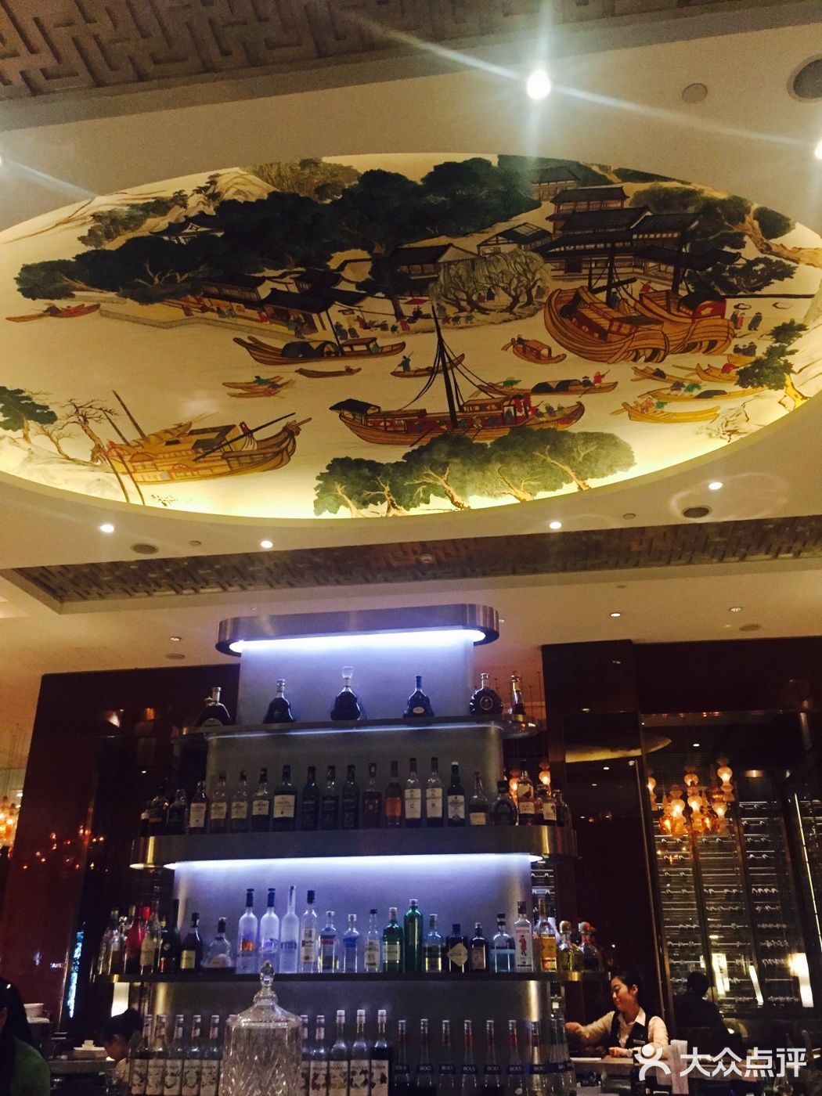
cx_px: 411
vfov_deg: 61.7
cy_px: 548
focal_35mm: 29
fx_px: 918
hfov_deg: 48.2
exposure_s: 1/15
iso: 250
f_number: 2.2
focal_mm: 4.15
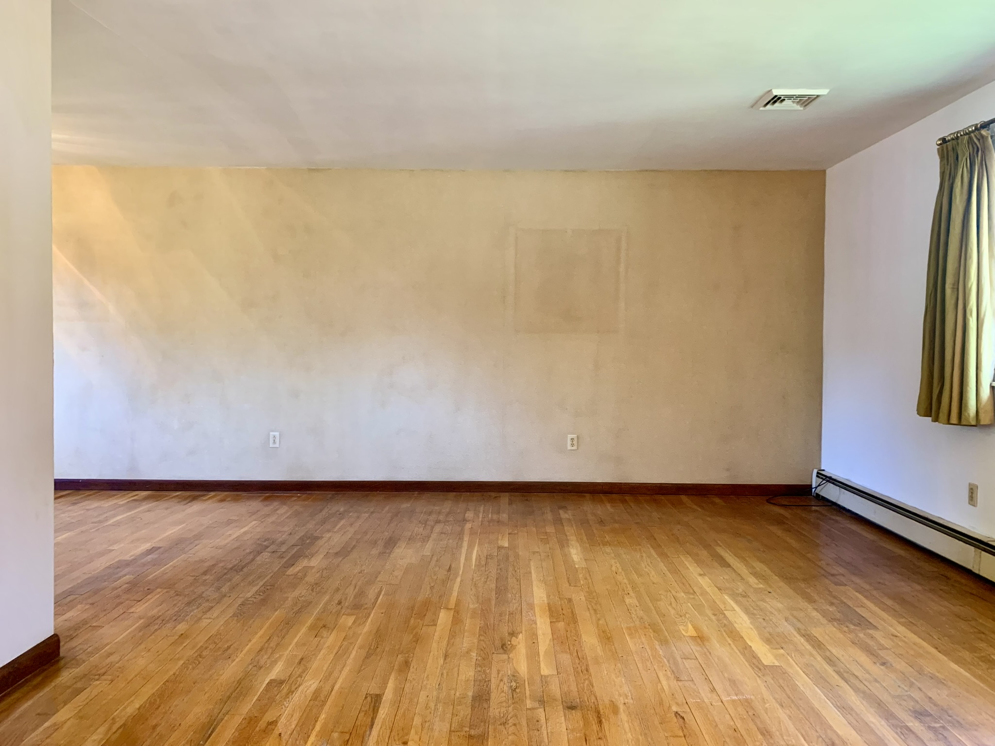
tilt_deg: -1.8
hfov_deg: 67.3
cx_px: 498
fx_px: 747
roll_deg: +0.0
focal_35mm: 26
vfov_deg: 53.1
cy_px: 373
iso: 250
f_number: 1.8
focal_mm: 4.25
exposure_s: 1/60
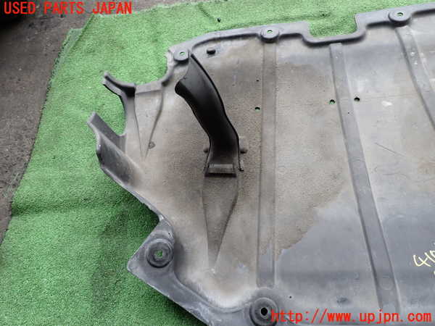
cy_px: 163
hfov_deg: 69.4
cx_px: 218
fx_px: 314
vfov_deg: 54.9
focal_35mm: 25
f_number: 2.8
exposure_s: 1/320
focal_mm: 4.5
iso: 100
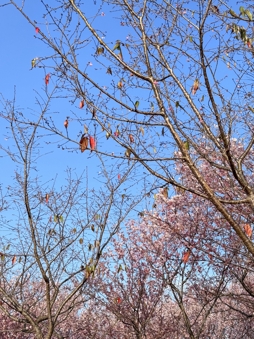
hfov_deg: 30.3
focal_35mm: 48
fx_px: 470
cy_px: 170
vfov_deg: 39.7
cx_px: 127
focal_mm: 6.86
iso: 64
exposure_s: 1/1637
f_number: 1.78
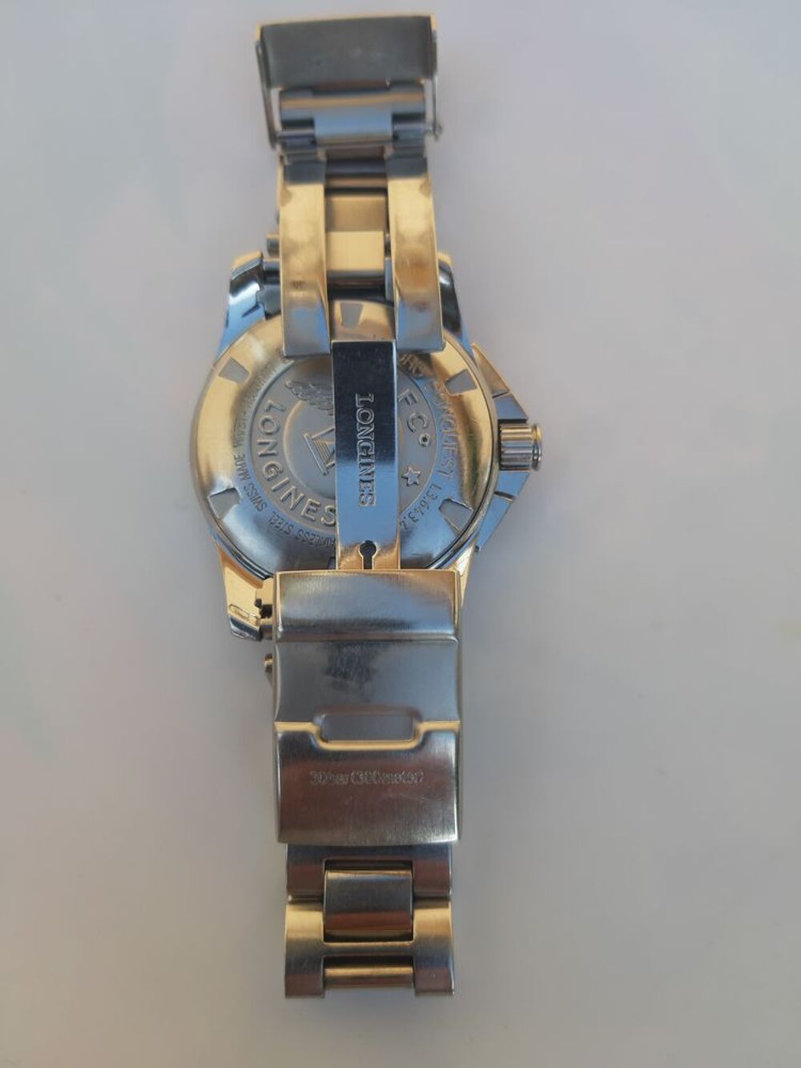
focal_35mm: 27
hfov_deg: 51.4
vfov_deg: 65.3
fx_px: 833
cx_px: 400
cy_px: 534
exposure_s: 1/529
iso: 40
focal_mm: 3.93
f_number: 1.7
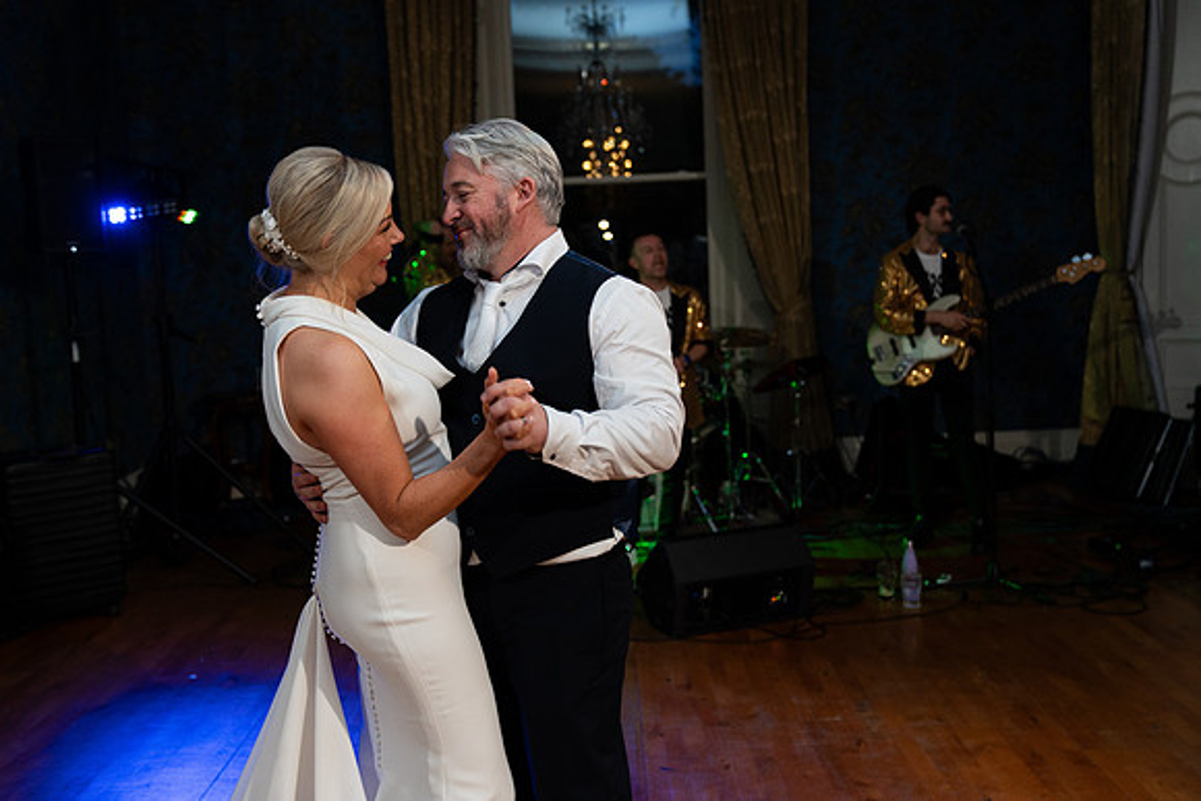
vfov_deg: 35.1
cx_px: 600
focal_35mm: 38
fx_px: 1268
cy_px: 400
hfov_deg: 50.7
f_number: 2.8
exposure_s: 1/160
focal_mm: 38
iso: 1250
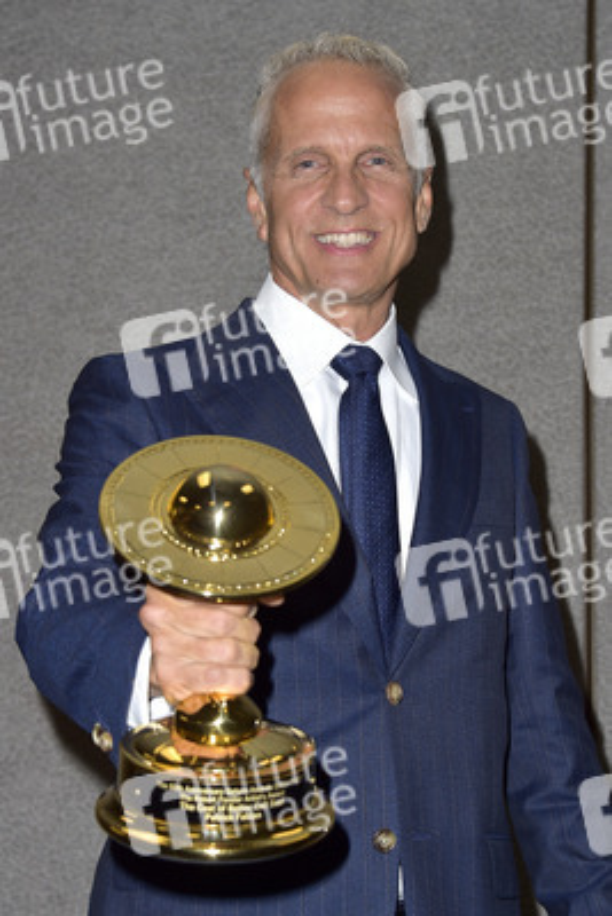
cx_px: 306
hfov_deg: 21.9
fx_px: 1580
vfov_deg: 32.4
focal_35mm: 62
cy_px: 458
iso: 500
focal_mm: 62
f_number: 6.3
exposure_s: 1/250
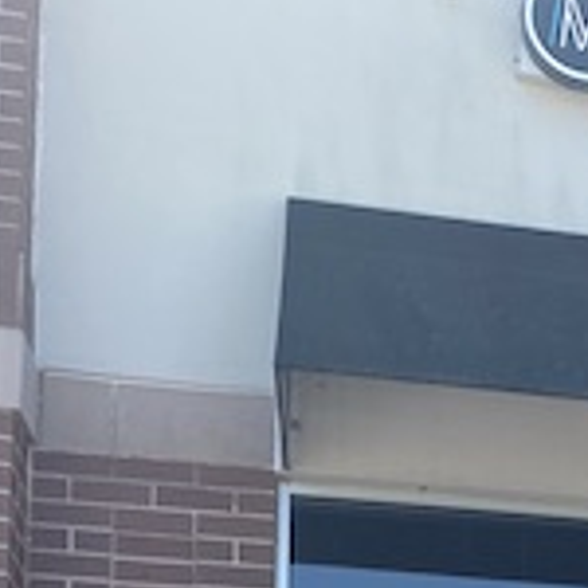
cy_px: 951
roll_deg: +0.8
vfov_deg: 14.8
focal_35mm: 107
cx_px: 1015
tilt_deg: +4.2
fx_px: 2056
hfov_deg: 14.5
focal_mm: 4.25
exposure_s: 1/793
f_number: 1.8
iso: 32
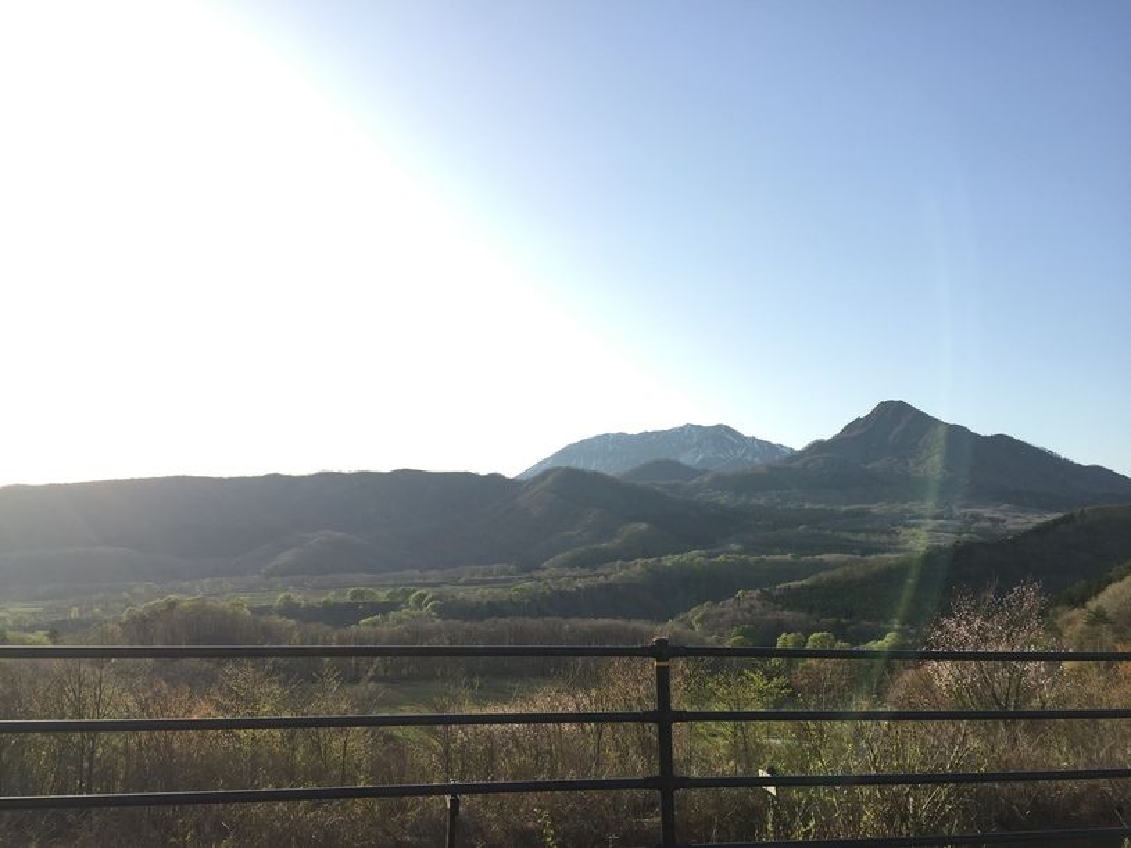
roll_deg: -2.8
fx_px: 947
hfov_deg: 61.7
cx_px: 566
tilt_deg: +7.7
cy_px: 424
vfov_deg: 48.2
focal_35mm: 29
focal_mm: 4.15
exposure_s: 1/791
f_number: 2.2
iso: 32
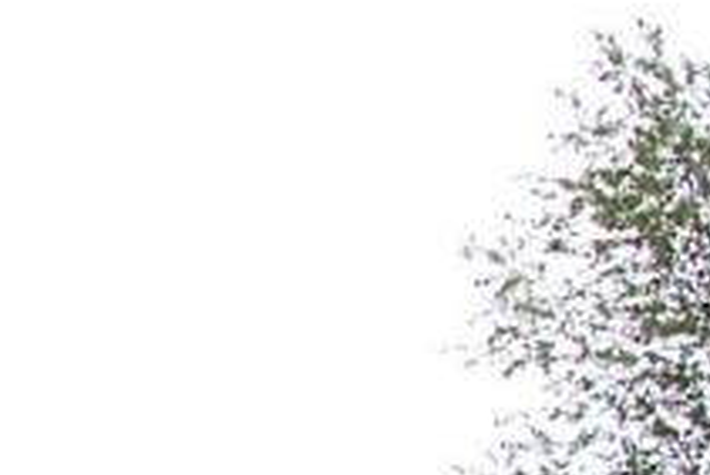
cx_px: -828
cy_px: 1027
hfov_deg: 9.2
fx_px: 4085
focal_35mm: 207
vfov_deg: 6.4
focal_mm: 8
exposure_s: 1/350
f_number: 4.8
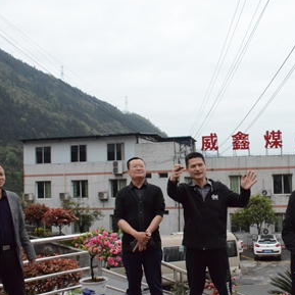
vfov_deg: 38.3
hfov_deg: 37.4
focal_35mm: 44
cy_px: 166
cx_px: 220
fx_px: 424
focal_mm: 20
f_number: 18
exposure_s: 1/1250
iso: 6400
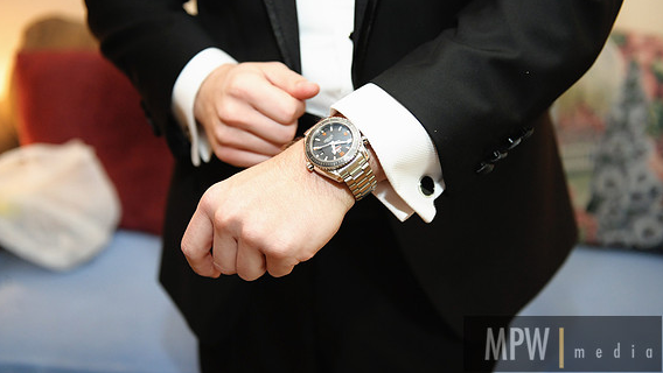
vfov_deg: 25.4
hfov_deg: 43.7
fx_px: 827
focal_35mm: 47
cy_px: 164
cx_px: 334
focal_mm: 44
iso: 2000
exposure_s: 1/160
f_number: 2.8
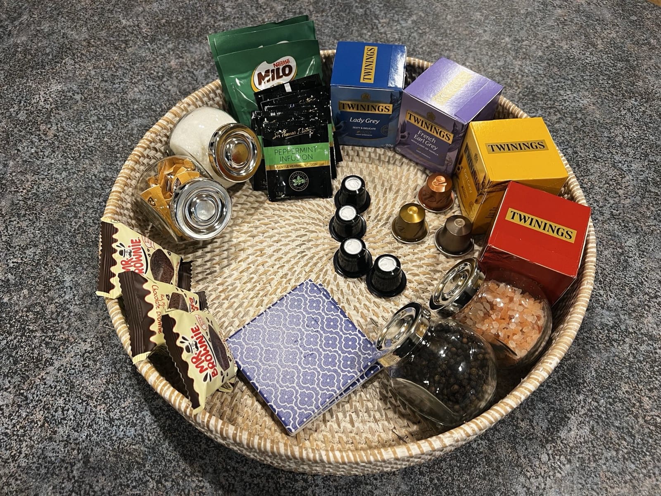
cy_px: 248
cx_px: 330
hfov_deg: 67.3
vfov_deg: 53.1
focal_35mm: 26
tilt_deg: -58.0
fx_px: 496
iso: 100
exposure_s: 1/50
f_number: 1.5
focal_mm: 5.7
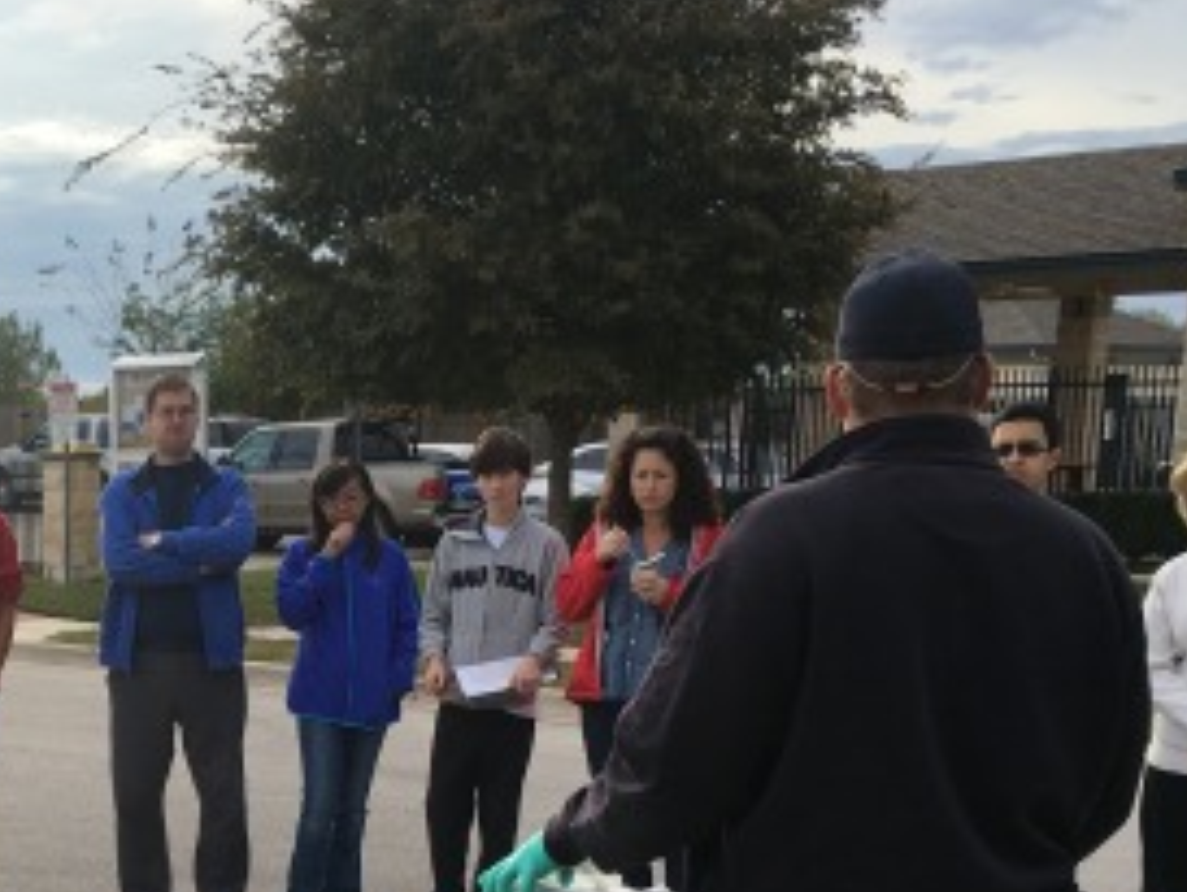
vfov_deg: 20.7
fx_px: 2333
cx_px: 87
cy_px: 957
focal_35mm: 68
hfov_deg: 27.4
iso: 25
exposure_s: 1/777
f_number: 2.2
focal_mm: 4.15
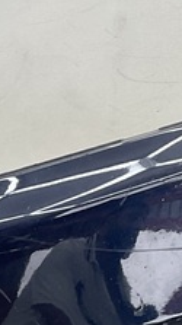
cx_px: 19
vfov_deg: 14.8
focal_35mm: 143
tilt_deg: -12.9
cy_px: 331
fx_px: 1230
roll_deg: +5.7
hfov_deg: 8.4
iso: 32
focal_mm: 3
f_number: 1.8
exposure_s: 1/100
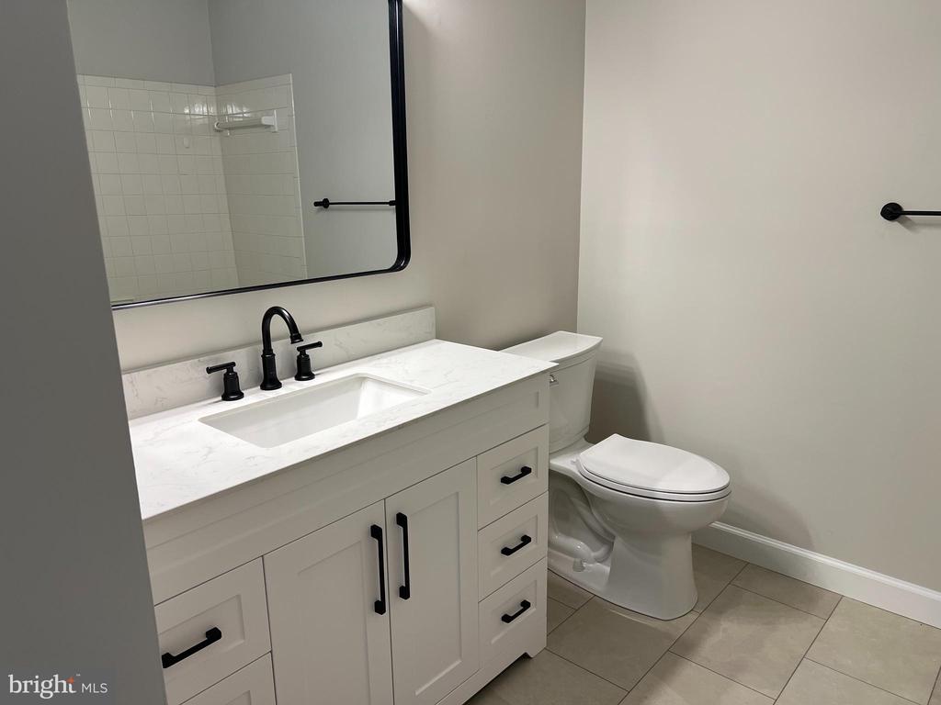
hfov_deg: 67.3
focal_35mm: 26
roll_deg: +1.3
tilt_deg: -13.9
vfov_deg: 53.1
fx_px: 707
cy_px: 352
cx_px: 470
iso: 80
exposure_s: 1/120
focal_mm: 5.7
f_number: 1.5
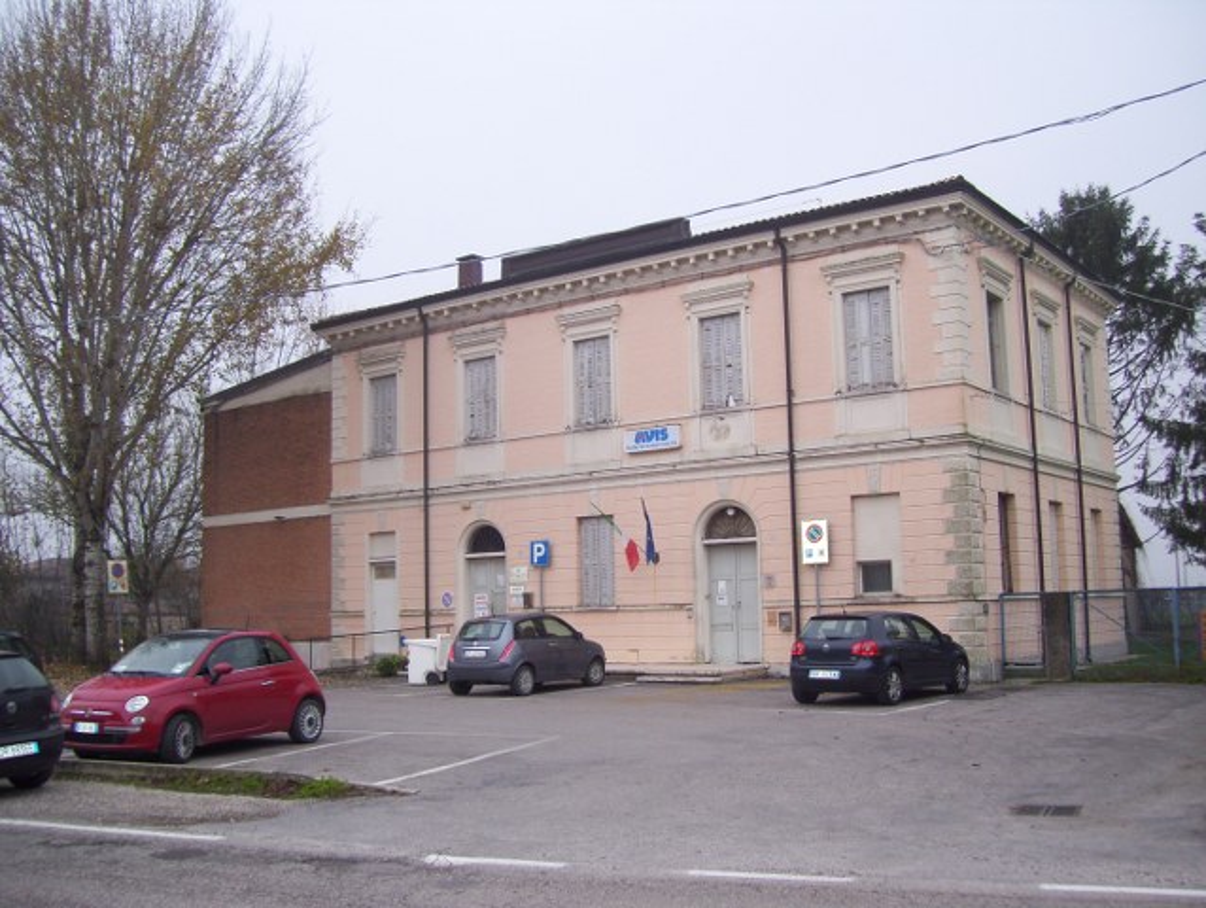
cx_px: 603
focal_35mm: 36
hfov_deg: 51.3
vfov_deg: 39.7
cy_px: 454
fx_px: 1256
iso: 80
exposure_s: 1/400
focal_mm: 6
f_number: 2.7
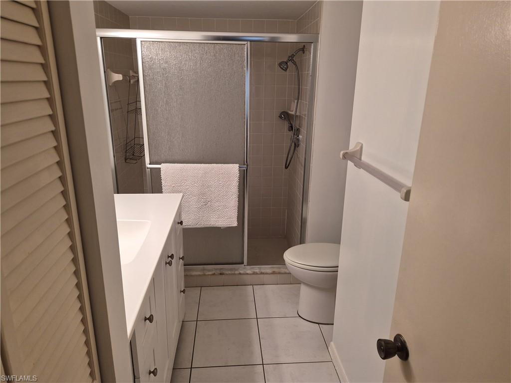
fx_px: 340
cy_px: 192
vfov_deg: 58.9
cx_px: 256
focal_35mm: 23
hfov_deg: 73.9
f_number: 1.8
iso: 200
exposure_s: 1/120
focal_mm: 5.4
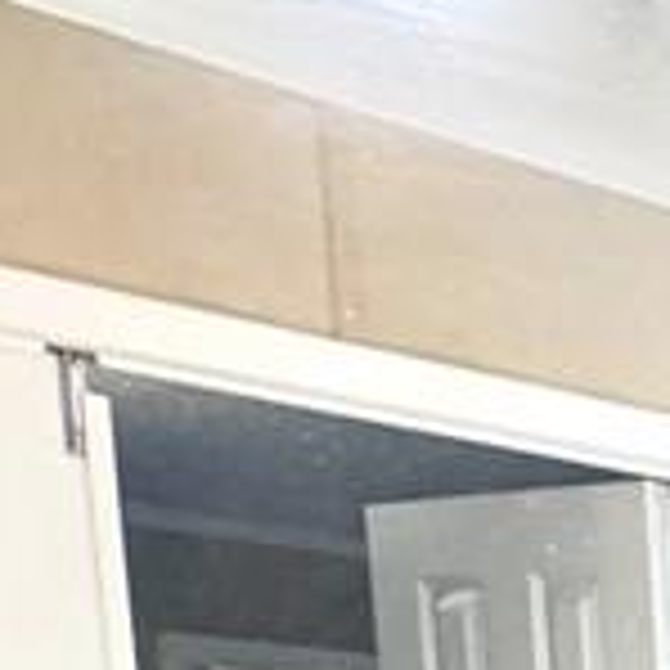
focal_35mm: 85
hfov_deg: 12.4
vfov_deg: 17.0
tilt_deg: -8.3
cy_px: 1192
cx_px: 1857
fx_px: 1861
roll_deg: -0.9
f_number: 2.2
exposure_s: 1/60
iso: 640
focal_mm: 2.22
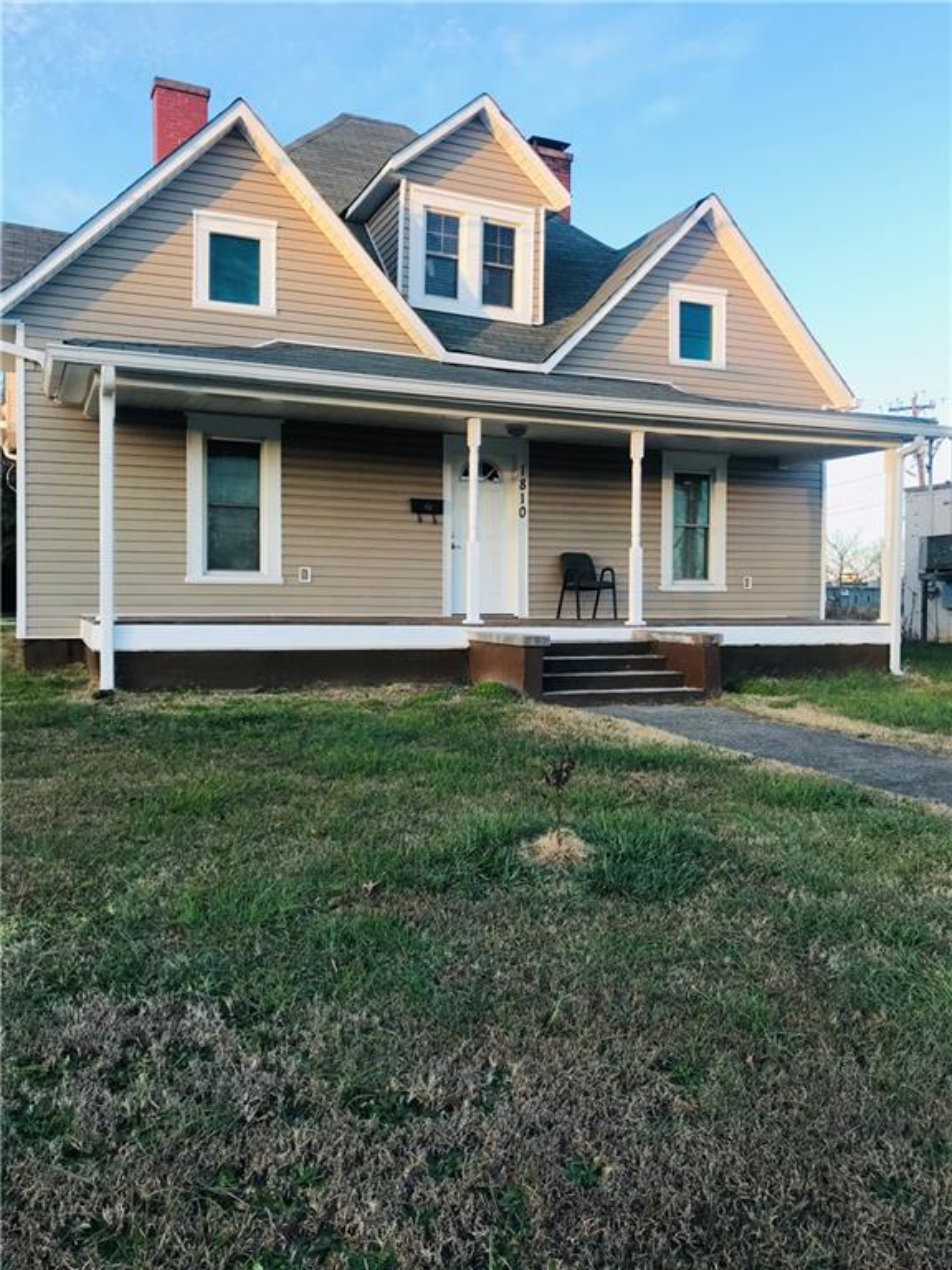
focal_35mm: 28
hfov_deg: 49.7
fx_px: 1027
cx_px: 476
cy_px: 635
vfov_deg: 63.4
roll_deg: -0.5
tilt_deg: -1.0
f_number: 1.8
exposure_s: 1/154
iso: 20
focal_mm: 3.99
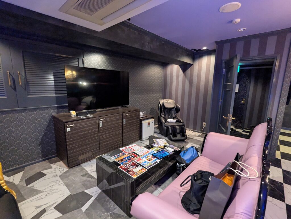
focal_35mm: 16
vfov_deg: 78.2
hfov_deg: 94.4
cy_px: 110
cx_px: 146
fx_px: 135
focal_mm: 2.35
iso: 1275
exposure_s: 1/25
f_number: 2.2
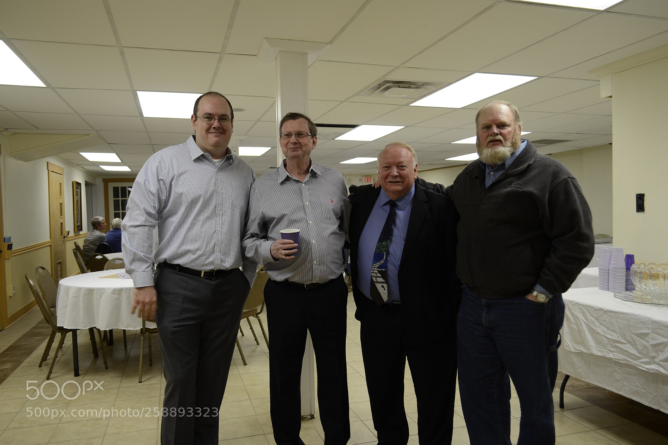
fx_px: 501
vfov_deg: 47.9
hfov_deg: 67.4
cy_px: 222
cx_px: 334
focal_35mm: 27
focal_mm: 18
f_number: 3.5
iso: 100
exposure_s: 1/25
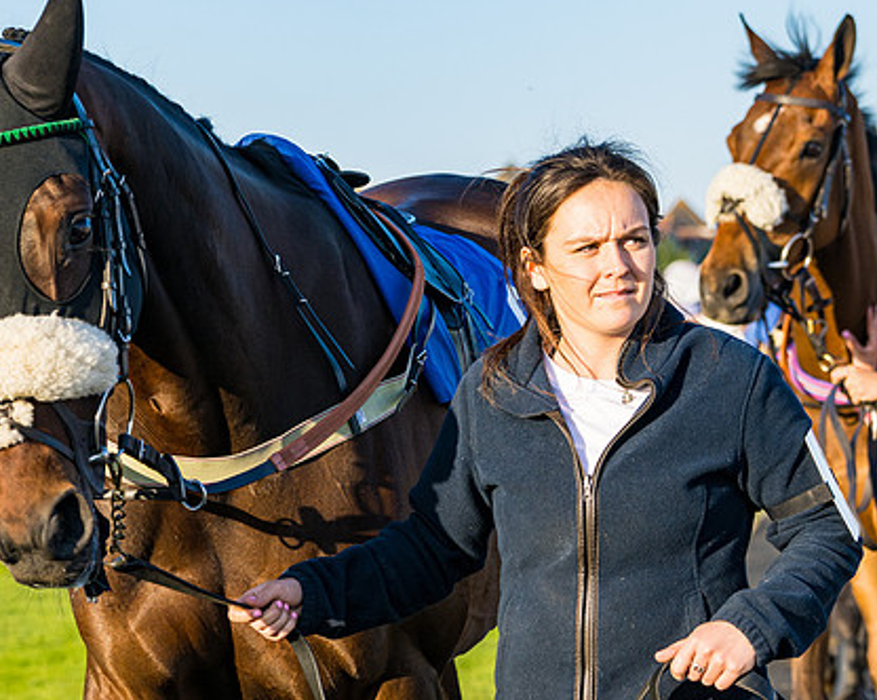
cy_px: 469
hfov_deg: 13.0
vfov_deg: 10.4
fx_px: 3838
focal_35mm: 148
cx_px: 345
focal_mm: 82
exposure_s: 1/800
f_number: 5
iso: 200
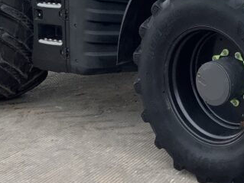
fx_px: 655
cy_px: -33
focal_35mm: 93
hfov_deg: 20.4
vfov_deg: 15.3
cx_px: 242
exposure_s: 1/307
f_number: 1.8
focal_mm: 3
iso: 16
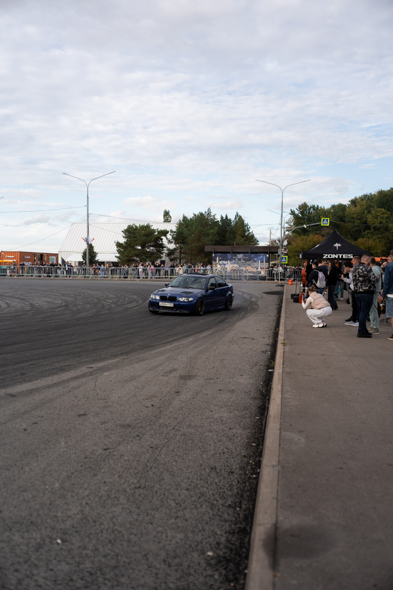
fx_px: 573
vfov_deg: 54.4
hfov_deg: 37.9
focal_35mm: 35
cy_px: 295
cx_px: 196
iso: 100
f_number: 2.2
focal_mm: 35
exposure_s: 1/1600
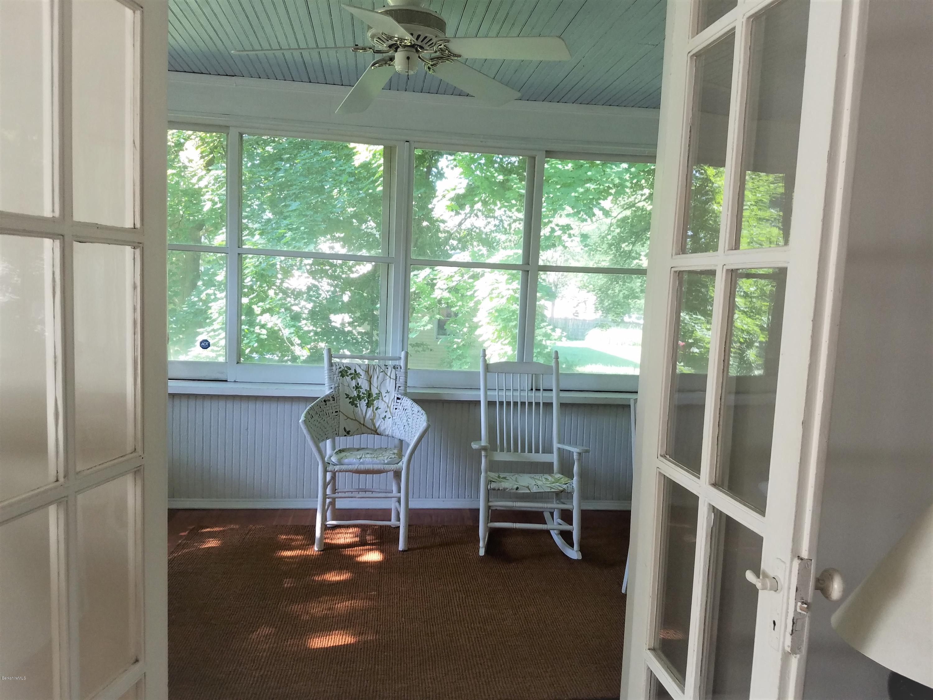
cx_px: 466
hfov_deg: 67.3
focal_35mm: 26
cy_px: 350
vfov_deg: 53.1
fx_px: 701
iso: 125
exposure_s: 1/60
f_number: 1.7
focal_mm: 4.2
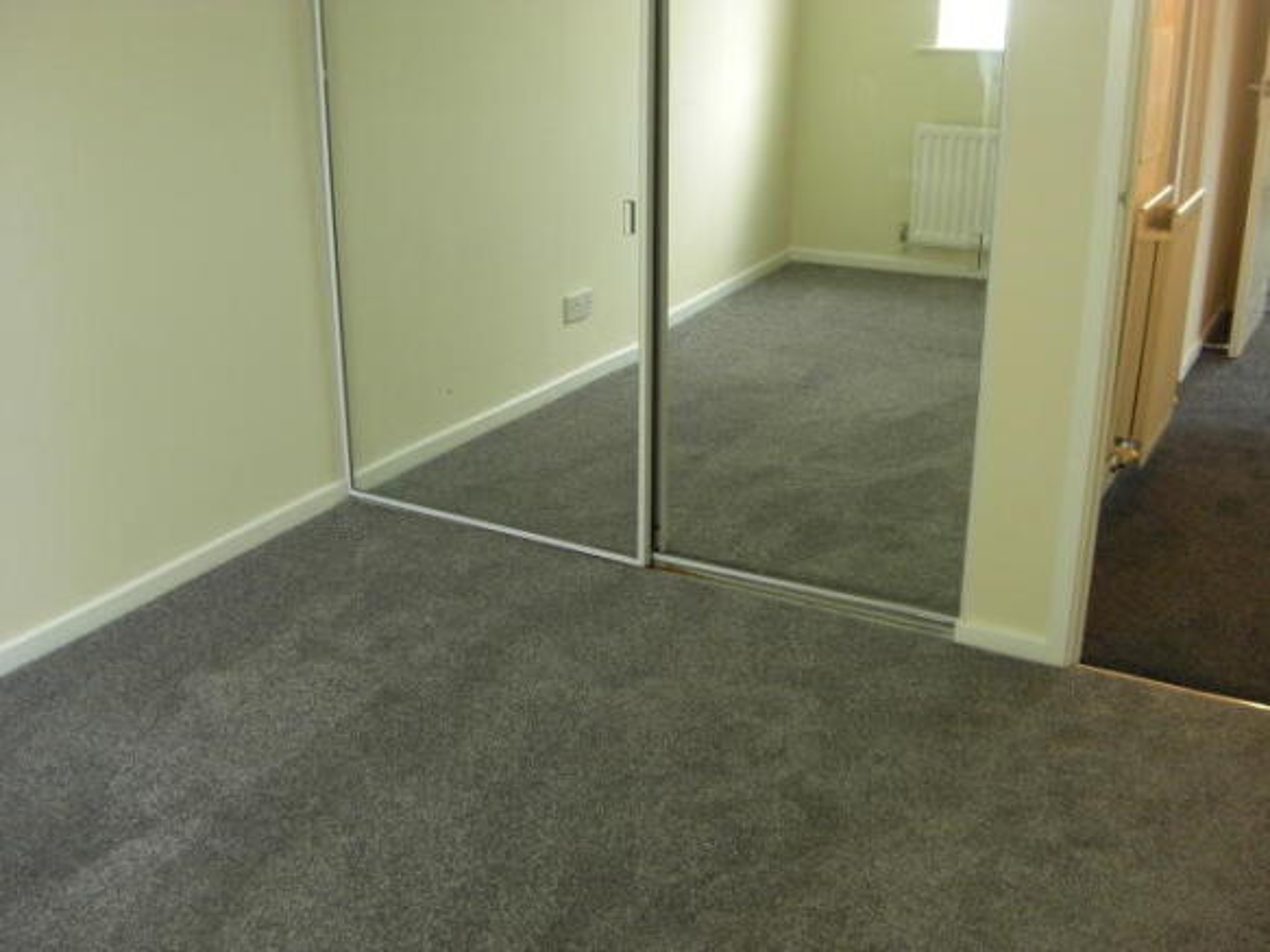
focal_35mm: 38
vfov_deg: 37.7
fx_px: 1394
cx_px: 635
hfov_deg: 49.0
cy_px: 476
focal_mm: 7.9
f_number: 2.8
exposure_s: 1/80
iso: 400
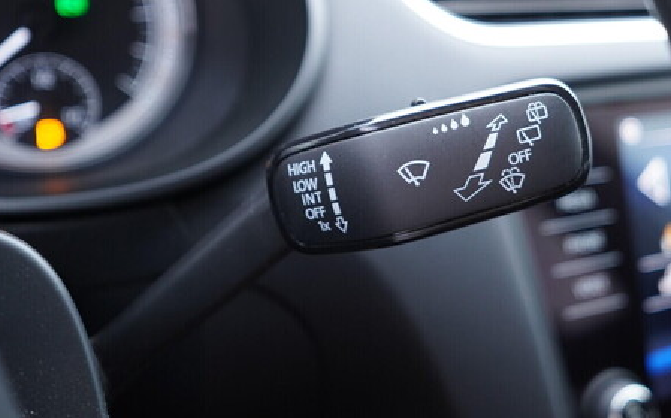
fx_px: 822
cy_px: 155
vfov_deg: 28.4
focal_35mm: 45
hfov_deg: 44.2
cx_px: 395
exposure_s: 1/40
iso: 500
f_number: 2.8
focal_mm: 24
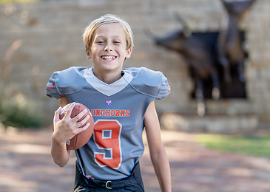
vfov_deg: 14.7
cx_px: 113
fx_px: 743
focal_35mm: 97
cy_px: 125
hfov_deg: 20.6
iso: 100
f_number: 1.2
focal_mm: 50
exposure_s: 1/1000
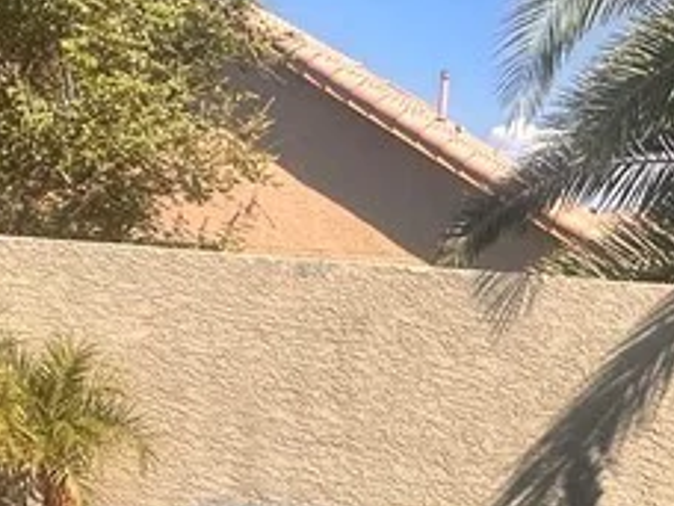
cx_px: 402
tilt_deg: -15.9
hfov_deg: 30.6
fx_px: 1227
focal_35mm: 63
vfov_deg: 21.0
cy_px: 669
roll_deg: -4.9
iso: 50
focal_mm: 2.22
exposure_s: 1/1531
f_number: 2.2
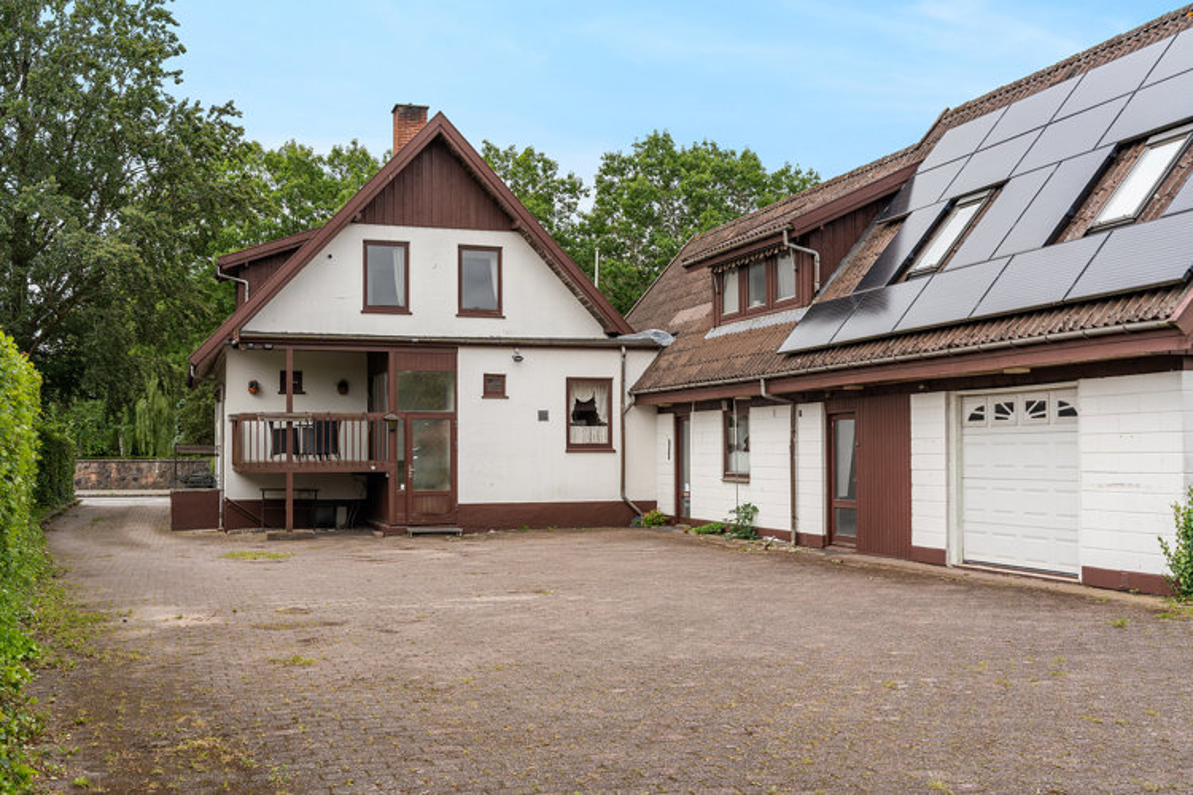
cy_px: 398
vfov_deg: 35.1
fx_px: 1259
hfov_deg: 50.7
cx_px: 596
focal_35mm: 38
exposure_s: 1/125
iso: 200
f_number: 8
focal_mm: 38
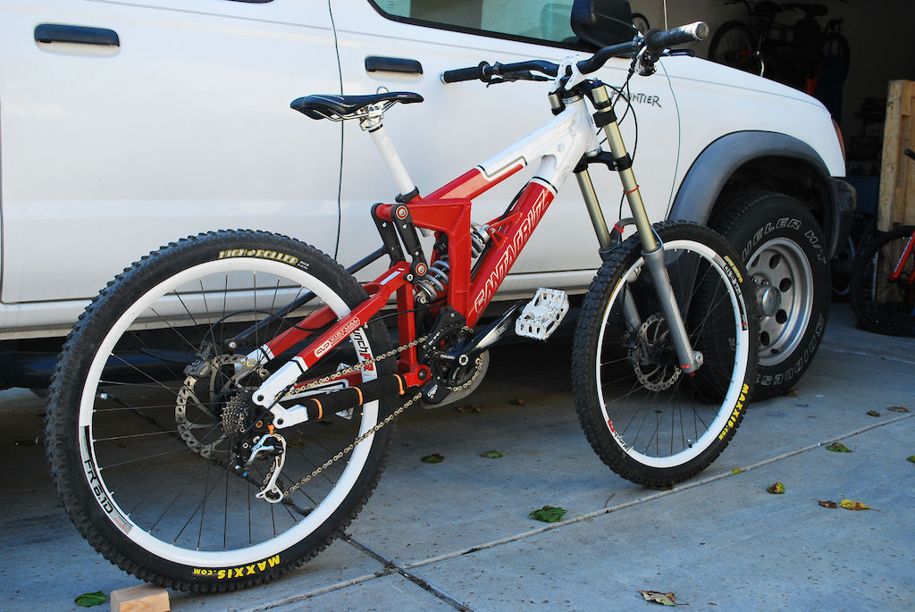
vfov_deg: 37.0
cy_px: 306
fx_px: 916
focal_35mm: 36
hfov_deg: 53.1
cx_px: 458
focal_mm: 24
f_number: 4.5
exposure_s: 1/125
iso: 140
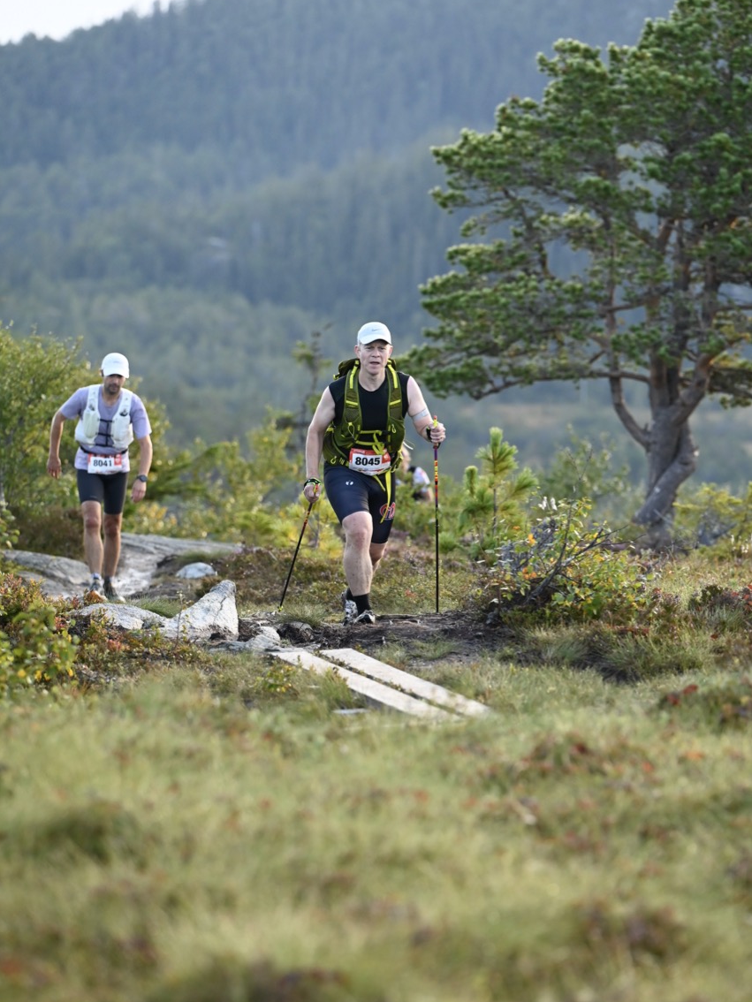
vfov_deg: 9.1
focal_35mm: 217
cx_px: 376
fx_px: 6283
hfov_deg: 6.8
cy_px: 543
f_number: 4.5
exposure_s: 1/1250
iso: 2000
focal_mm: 200
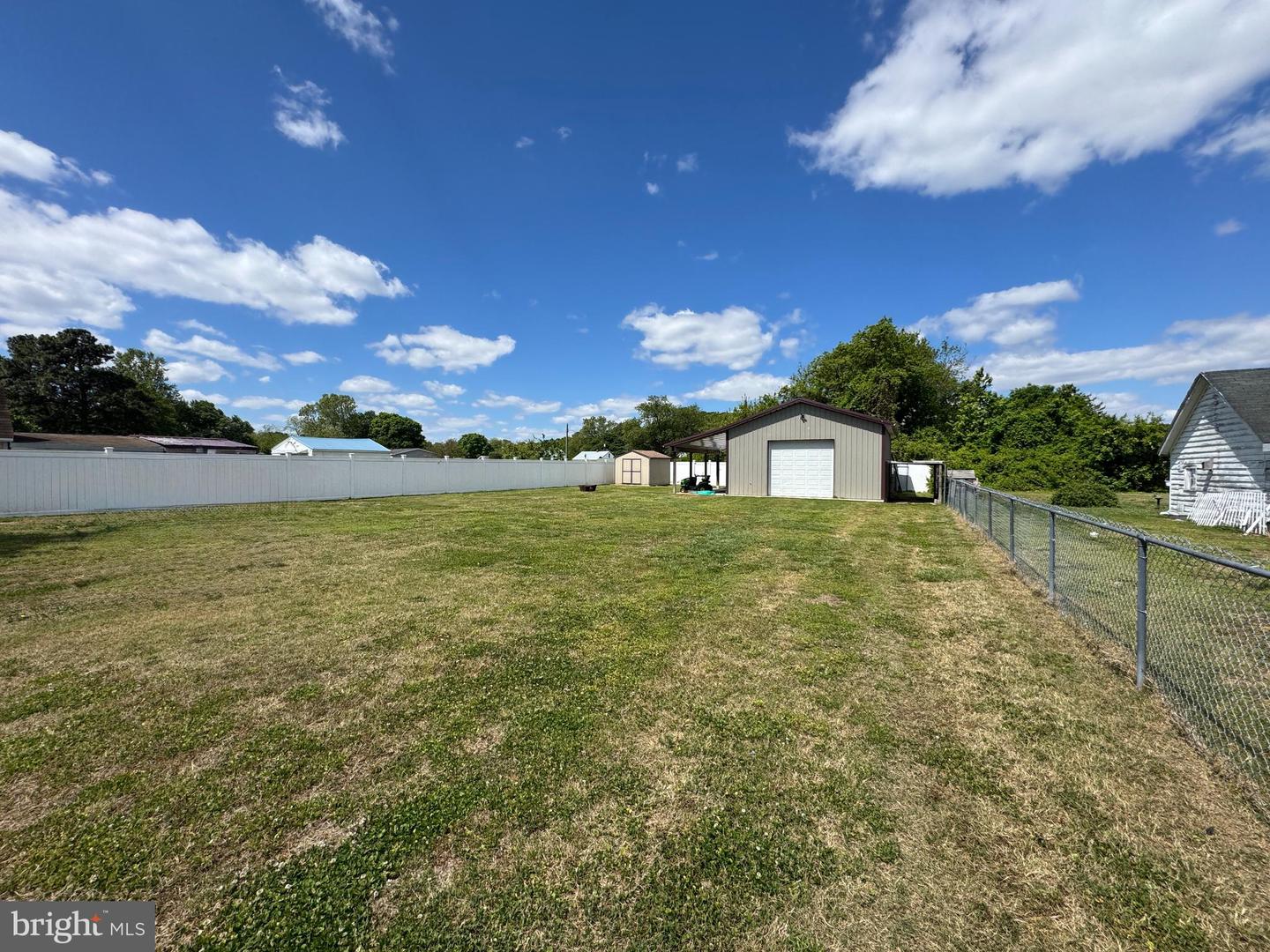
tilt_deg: -0.1
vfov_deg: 85.7
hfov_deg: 102.1
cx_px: 635
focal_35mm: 14
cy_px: 476
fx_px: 514
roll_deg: +0.2
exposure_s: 1/2415
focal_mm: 2.22
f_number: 2.2
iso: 50
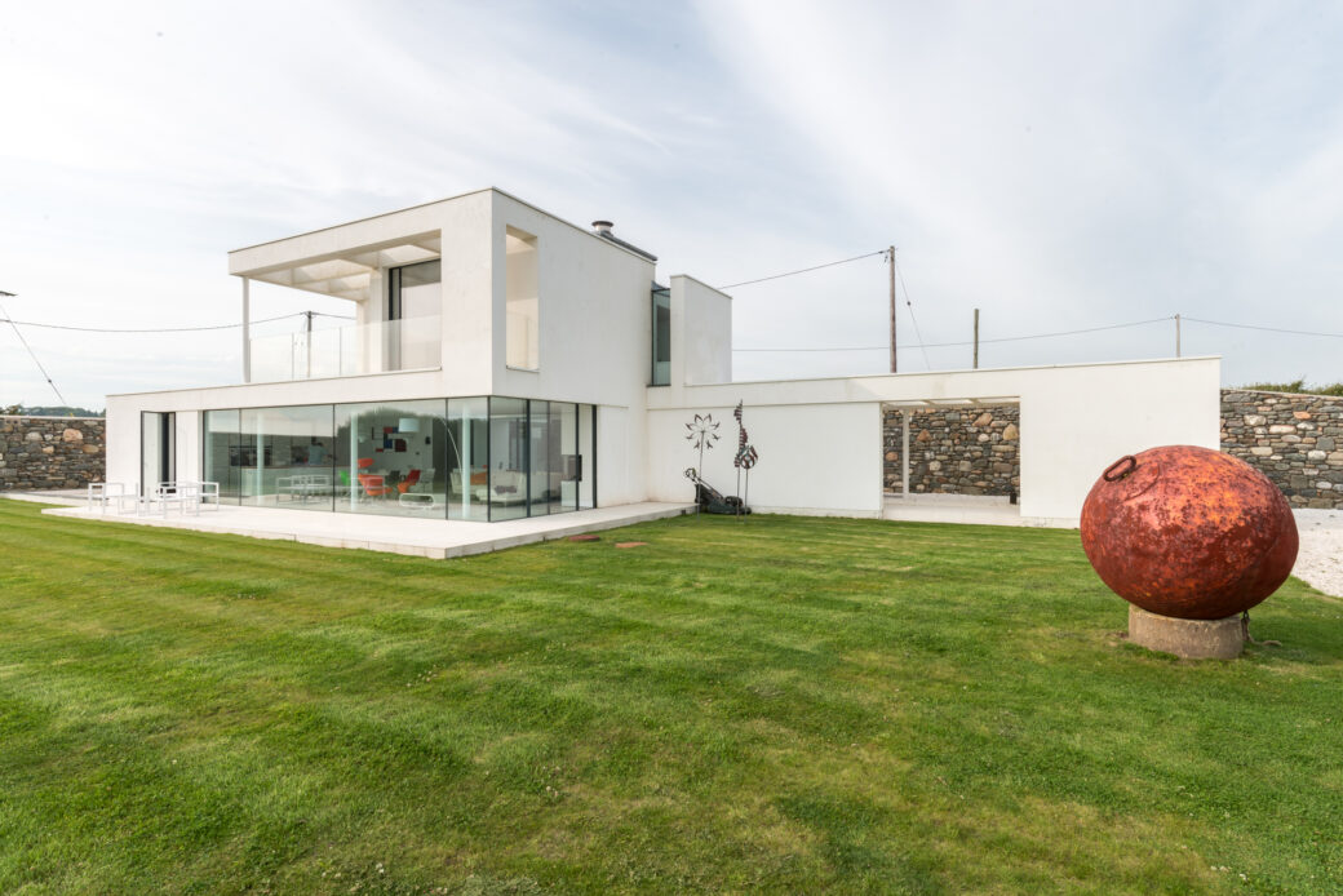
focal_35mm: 18
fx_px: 672
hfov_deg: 90.0
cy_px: 448
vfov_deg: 67.4
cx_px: 672
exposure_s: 1/125
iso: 100
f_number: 16
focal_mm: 18
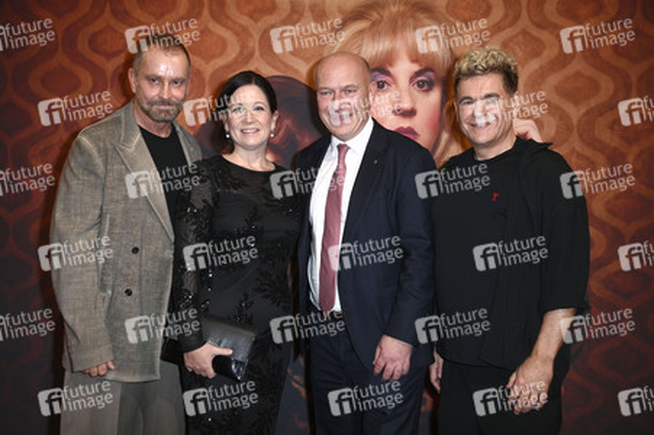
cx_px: 327
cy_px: 218
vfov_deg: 29.8
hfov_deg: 43.6
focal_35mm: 45
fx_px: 817
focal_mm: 45
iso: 1250
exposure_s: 1/250
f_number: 5.6
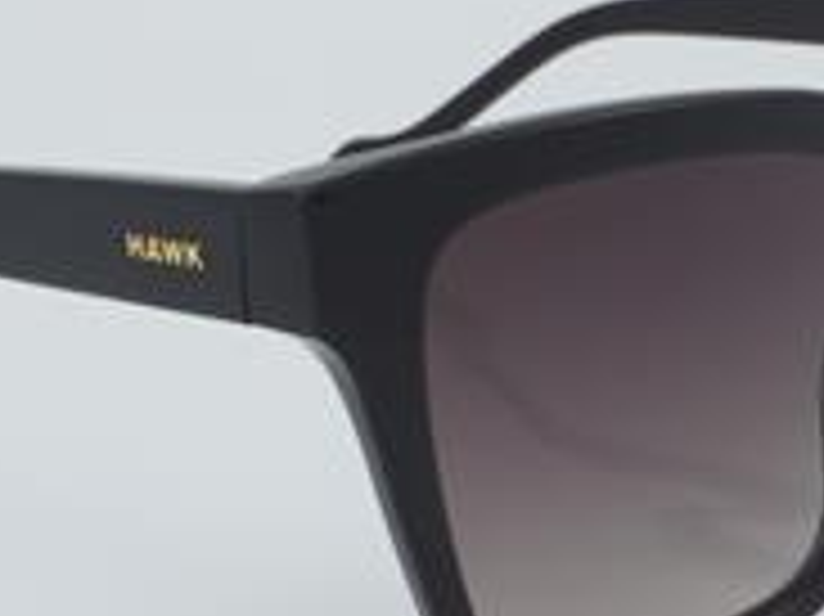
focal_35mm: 173
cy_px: 351
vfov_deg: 8.6
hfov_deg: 11.4
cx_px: 504
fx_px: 4117
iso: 100
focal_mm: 55
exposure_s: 1/4
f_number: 32
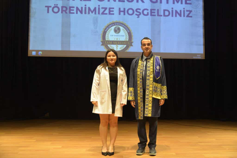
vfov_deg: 33.4
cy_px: 79
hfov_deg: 48.4
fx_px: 263
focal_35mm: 40
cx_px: 118
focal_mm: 40
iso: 800
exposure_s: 1/30
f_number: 4
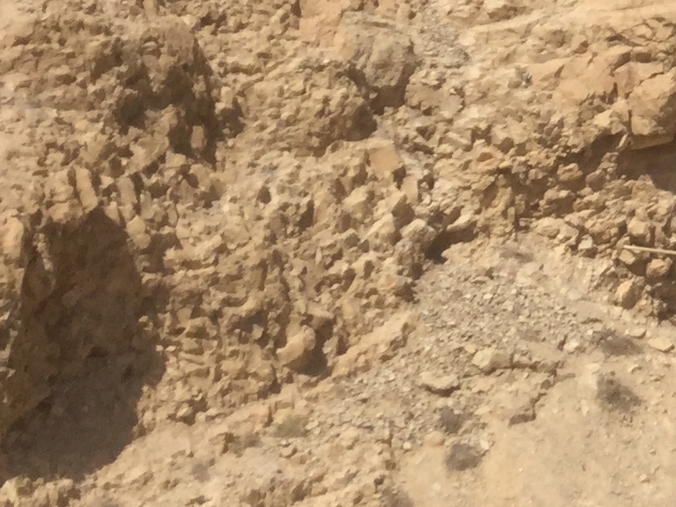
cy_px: 163
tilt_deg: -7.8
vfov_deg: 11.8
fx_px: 2441
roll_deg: -2.4
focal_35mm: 125
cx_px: 1299
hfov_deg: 13.7
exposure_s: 1/2469
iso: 25
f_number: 2.4
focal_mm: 3.3
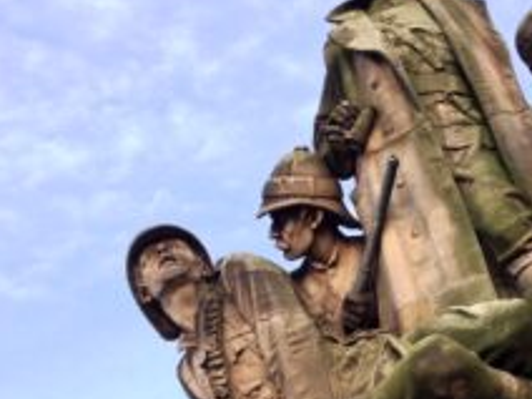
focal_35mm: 66
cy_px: 226
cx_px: 434
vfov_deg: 22.2
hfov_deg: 28.7
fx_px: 1014
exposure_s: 1/326
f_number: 2.4
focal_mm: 4.28
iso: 50
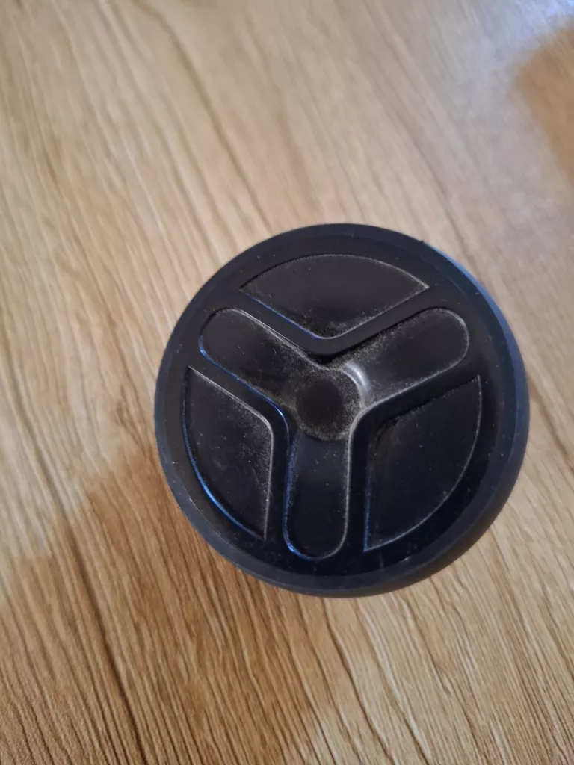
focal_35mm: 23
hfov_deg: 58.9
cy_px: 382
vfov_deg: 73.9
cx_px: 287
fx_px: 509
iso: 1000
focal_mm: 5.54
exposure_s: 1/20
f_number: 1.8
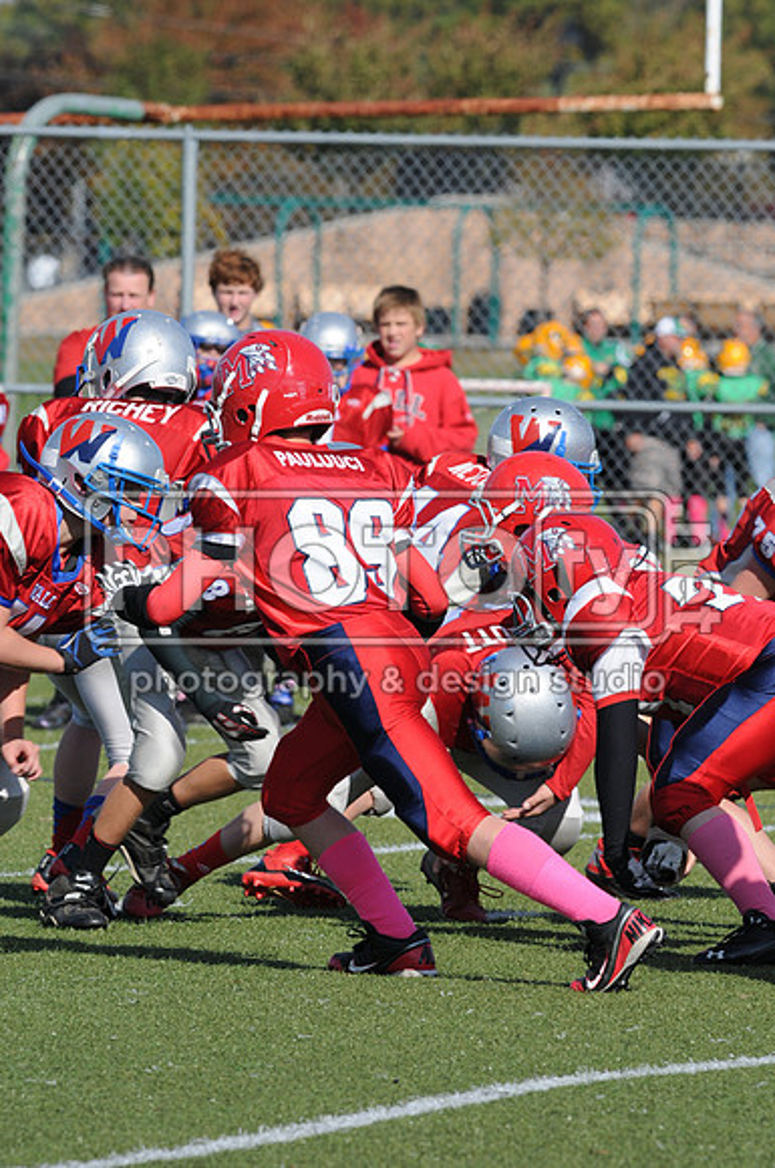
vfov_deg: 4.6
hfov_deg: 3.0
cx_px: 388
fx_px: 14574
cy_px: 584
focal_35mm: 450
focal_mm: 300
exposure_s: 1/500
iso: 200
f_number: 10
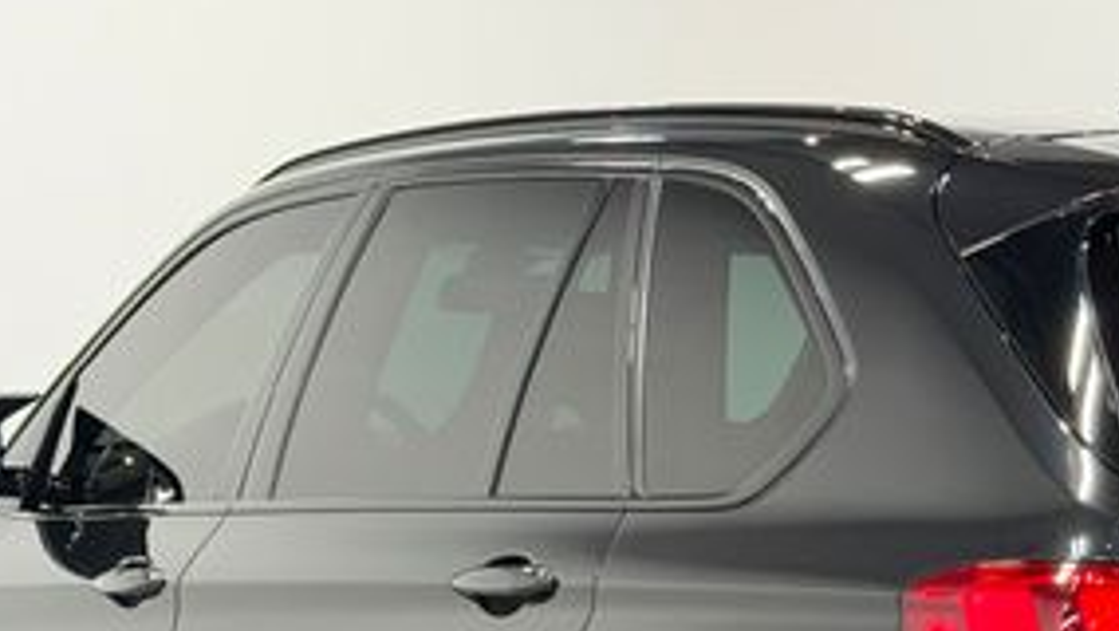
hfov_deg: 18.0
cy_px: 670
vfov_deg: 10.2
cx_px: 894
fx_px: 3503
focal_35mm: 118
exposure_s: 1/145
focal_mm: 6.76
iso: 80
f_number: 1.78
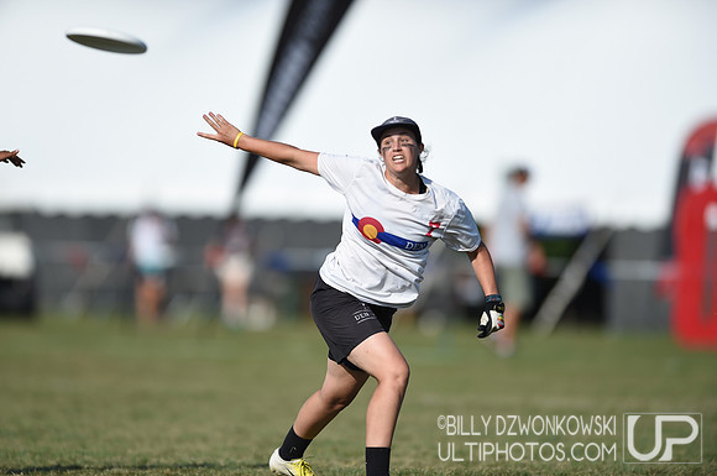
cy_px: 238
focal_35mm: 400
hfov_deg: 5.2
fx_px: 7955
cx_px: 358
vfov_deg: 3.4
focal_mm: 400
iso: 100
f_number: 2.8
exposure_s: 1/2000
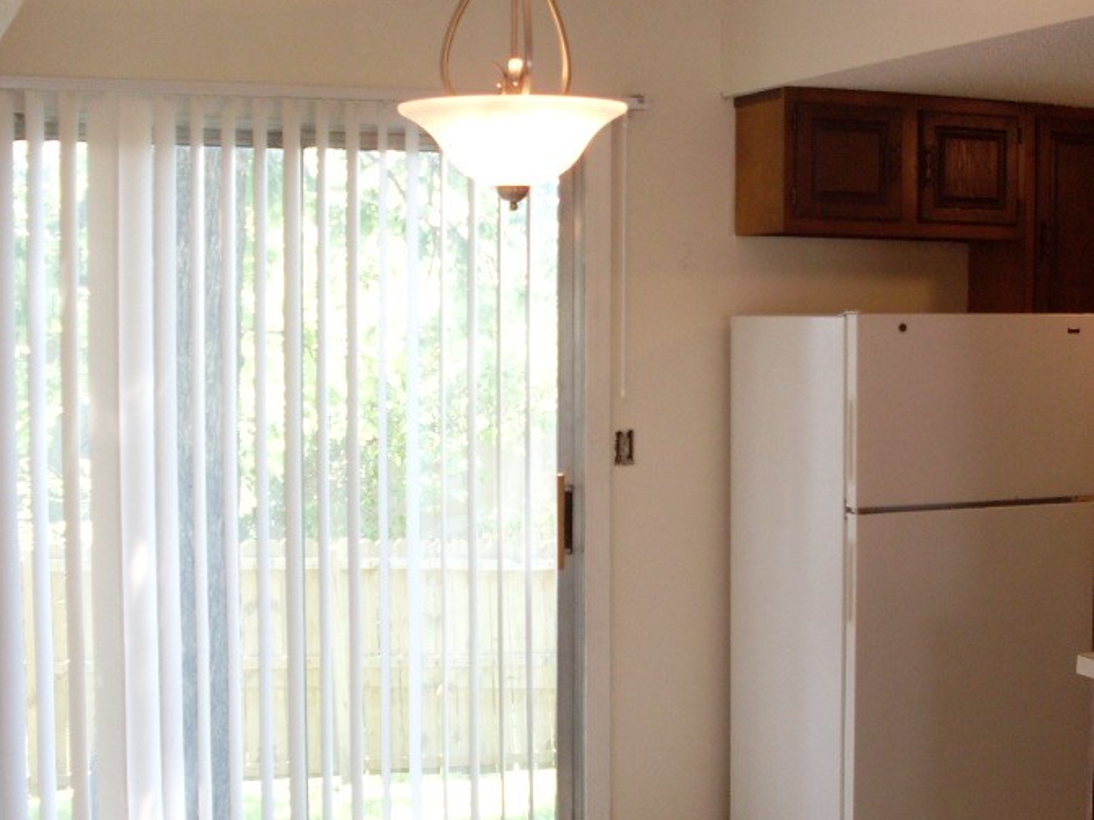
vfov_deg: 25.2
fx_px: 1833
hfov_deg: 33.0
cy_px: 437
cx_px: 701
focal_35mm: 58
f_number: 2.8
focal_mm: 6.3
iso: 100
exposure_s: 1/45
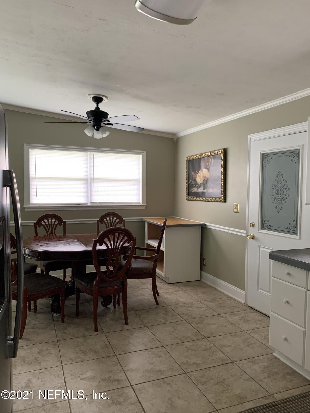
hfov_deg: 53.1
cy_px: 206
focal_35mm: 26
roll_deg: -0.7
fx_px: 310
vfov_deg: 67.3
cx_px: 155
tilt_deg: -2.1
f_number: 1.8
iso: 320
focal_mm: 4.25
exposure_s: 1/60
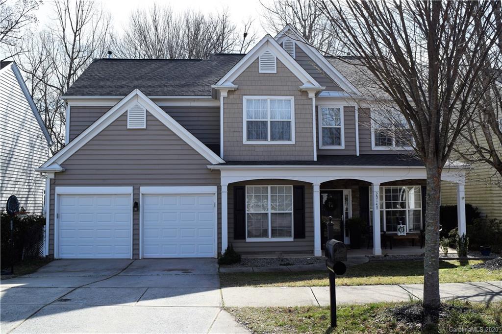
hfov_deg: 57.2
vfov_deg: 39.9
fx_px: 460
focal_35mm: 33
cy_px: 167
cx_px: 251
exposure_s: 1/320
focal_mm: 22
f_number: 9
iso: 200
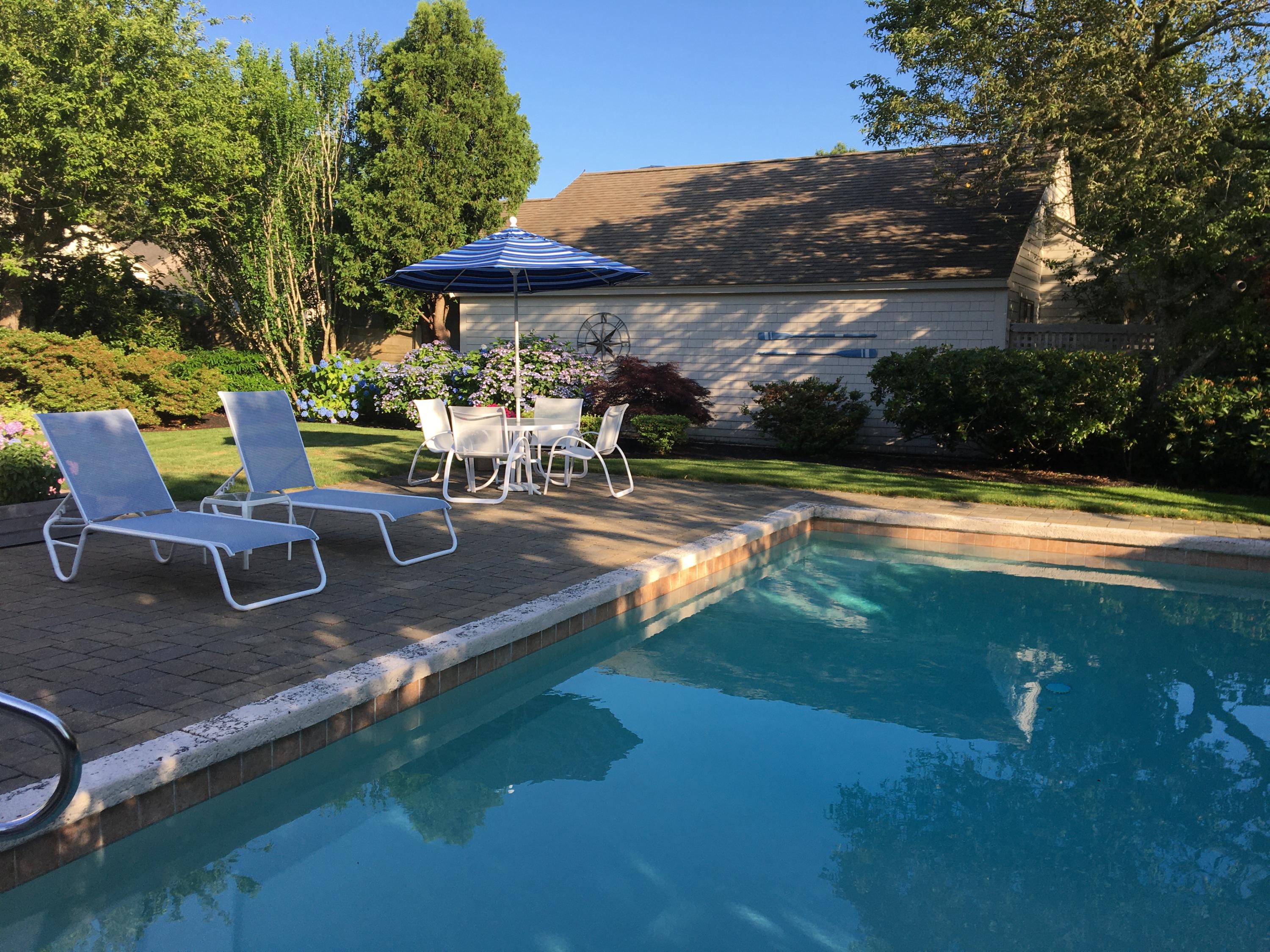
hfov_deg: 61.7
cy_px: 476
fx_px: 1064
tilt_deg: -8.0
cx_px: 635
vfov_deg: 48.2
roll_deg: -0.2
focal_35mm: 29
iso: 25
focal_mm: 4.15
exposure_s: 1/663
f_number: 2.2
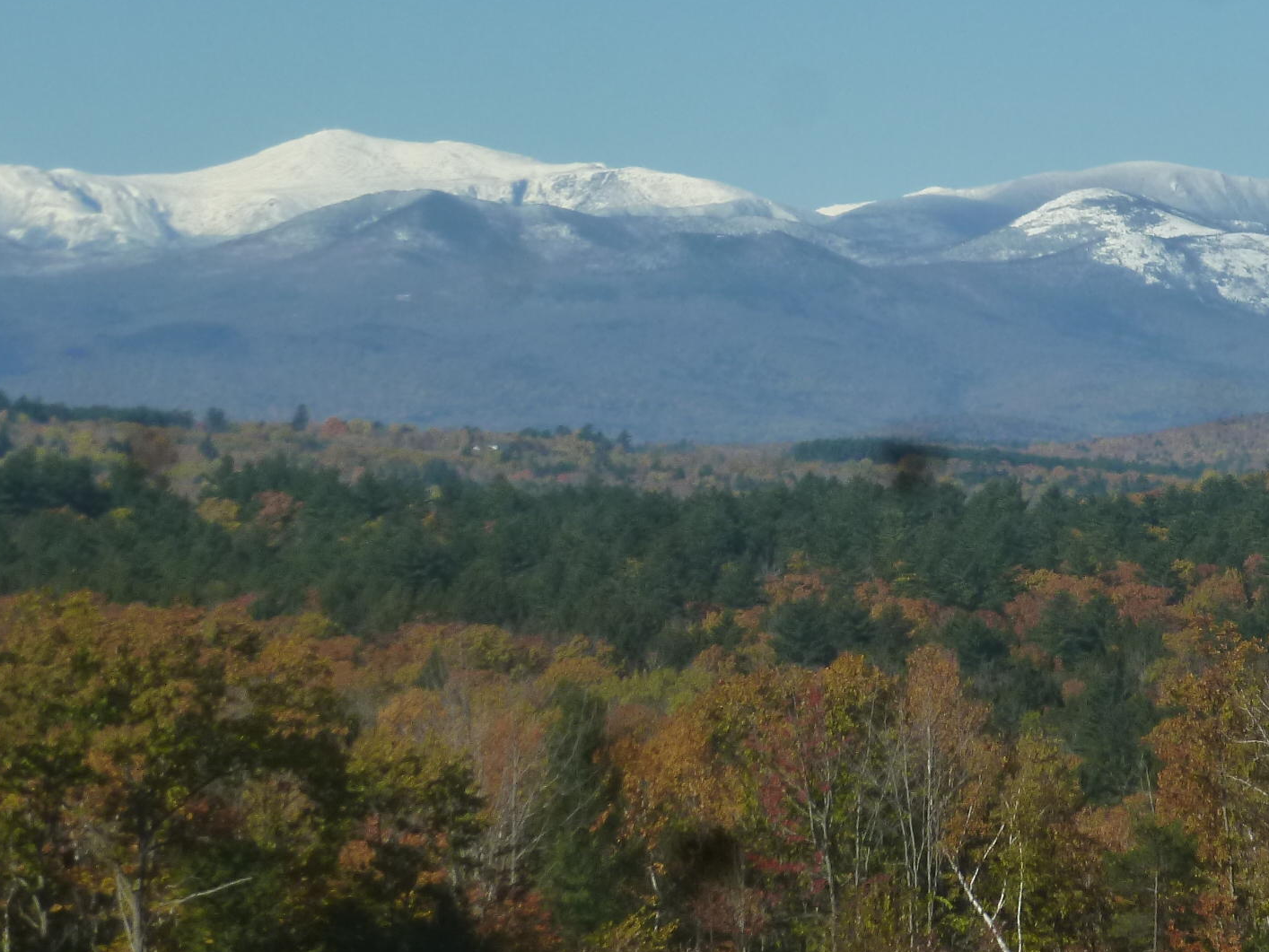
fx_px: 9423
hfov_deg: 7.7
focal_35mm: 257
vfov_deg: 5.8
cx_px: 1011
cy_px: 102
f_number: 5.6
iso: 160
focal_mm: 25.5
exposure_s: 1/400
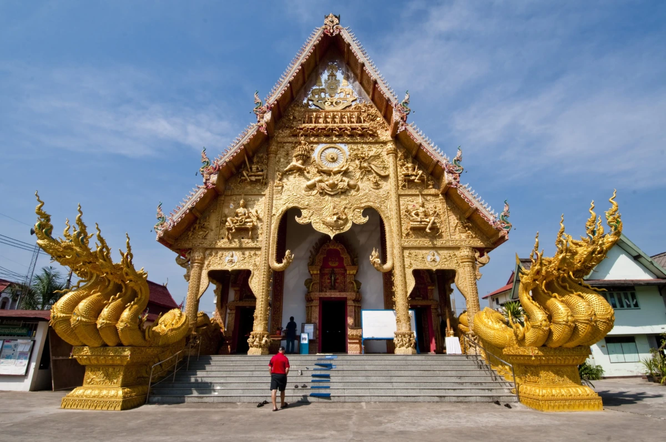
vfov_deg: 67.2
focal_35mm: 18
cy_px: 221
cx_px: 333
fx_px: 333
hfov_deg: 90.1
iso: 100
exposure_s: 1/125
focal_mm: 12
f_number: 18
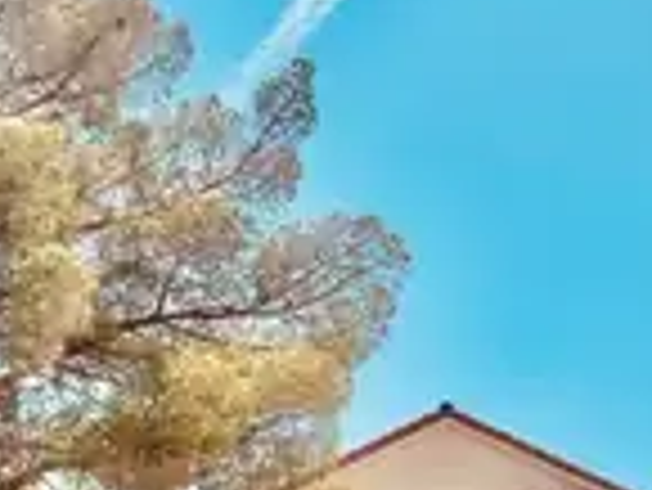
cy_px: 530
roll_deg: +0.2
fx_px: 1244
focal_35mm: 66
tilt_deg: +10.2
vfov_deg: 21.2
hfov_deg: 29.4
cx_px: 315
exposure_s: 1/7092
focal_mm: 6.76
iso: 80
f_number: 1.78
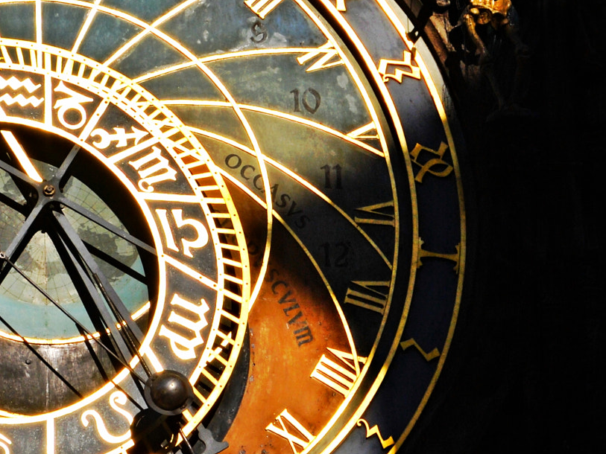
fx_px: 4587
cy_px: 157
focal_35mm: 262
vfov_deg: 5.7
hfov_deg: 7.5
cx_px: 119
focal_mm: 72
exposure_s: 1/1600
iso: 100
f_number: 10
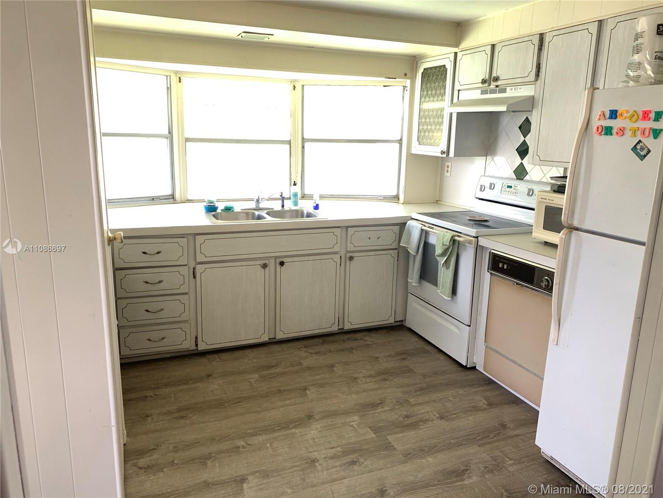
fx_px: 498
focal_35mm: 26
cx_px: 332
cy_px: 249
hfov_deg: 67.3
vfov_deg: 53.1
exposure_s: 1/60
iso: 80
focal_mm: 4.25
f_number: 1.8
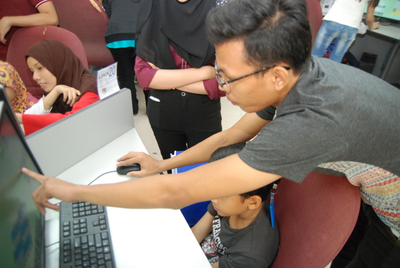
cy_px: 134
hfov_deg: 70.4
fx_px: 284
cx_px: 200
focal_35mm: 26
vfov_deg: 50.6
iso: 1000
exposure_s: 1/125
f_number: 14
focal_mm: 17
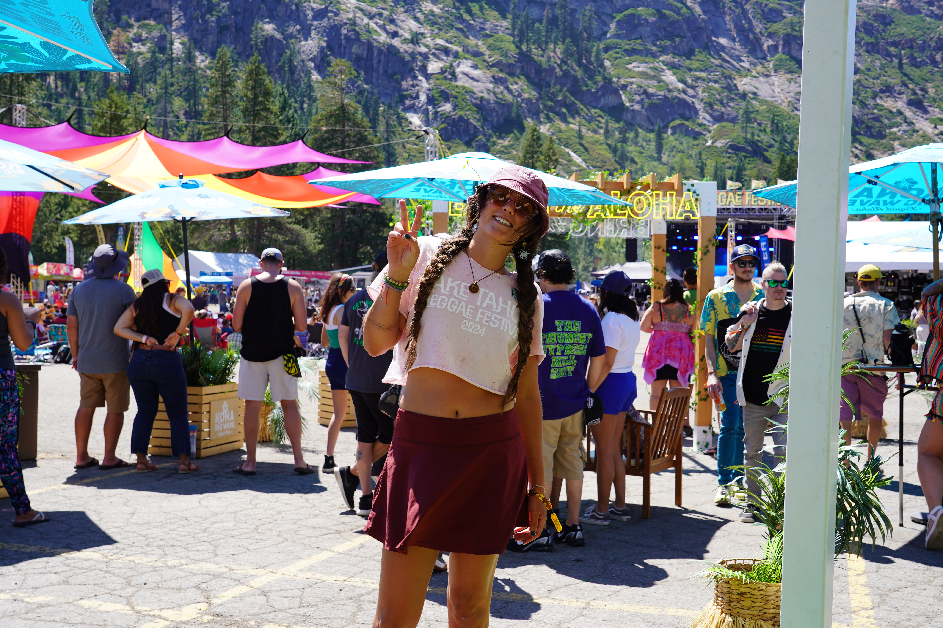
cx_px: 472
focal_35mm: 41
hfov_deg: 47.4
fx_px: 1074
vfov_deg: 32.6
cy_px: 314
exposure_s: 1/125
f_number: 8
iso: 100
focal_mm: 41
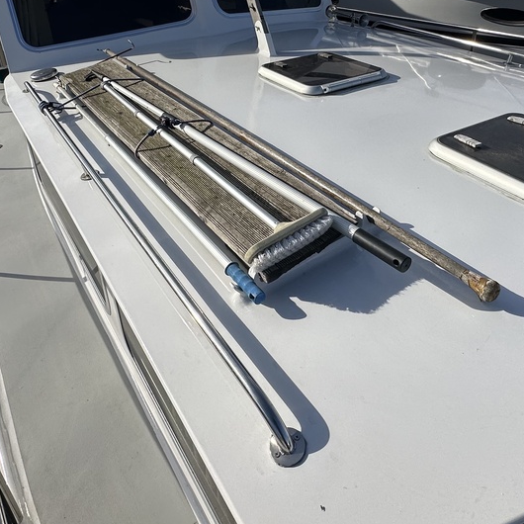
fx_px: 480
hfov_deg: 57.3
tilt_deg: -28.6
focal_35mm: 28
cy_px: 161
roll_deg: +1.9
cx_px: 254
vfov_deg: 55.7
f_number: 2.2
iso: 50
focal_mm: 2.22
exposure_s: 1/4000
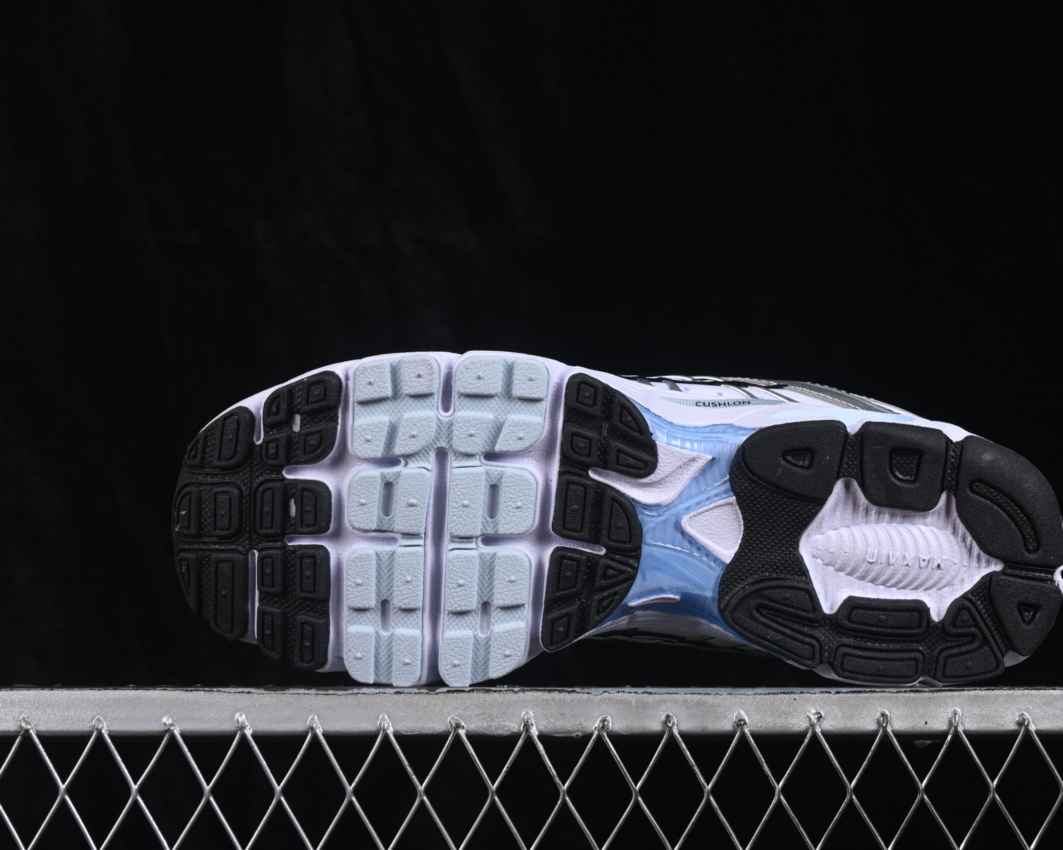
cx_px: 632
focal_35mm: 85
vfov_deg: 18.1
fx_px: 2674
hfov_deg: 22.5
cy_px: 423
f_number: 8
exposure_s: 1/80
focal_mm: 50
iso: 160
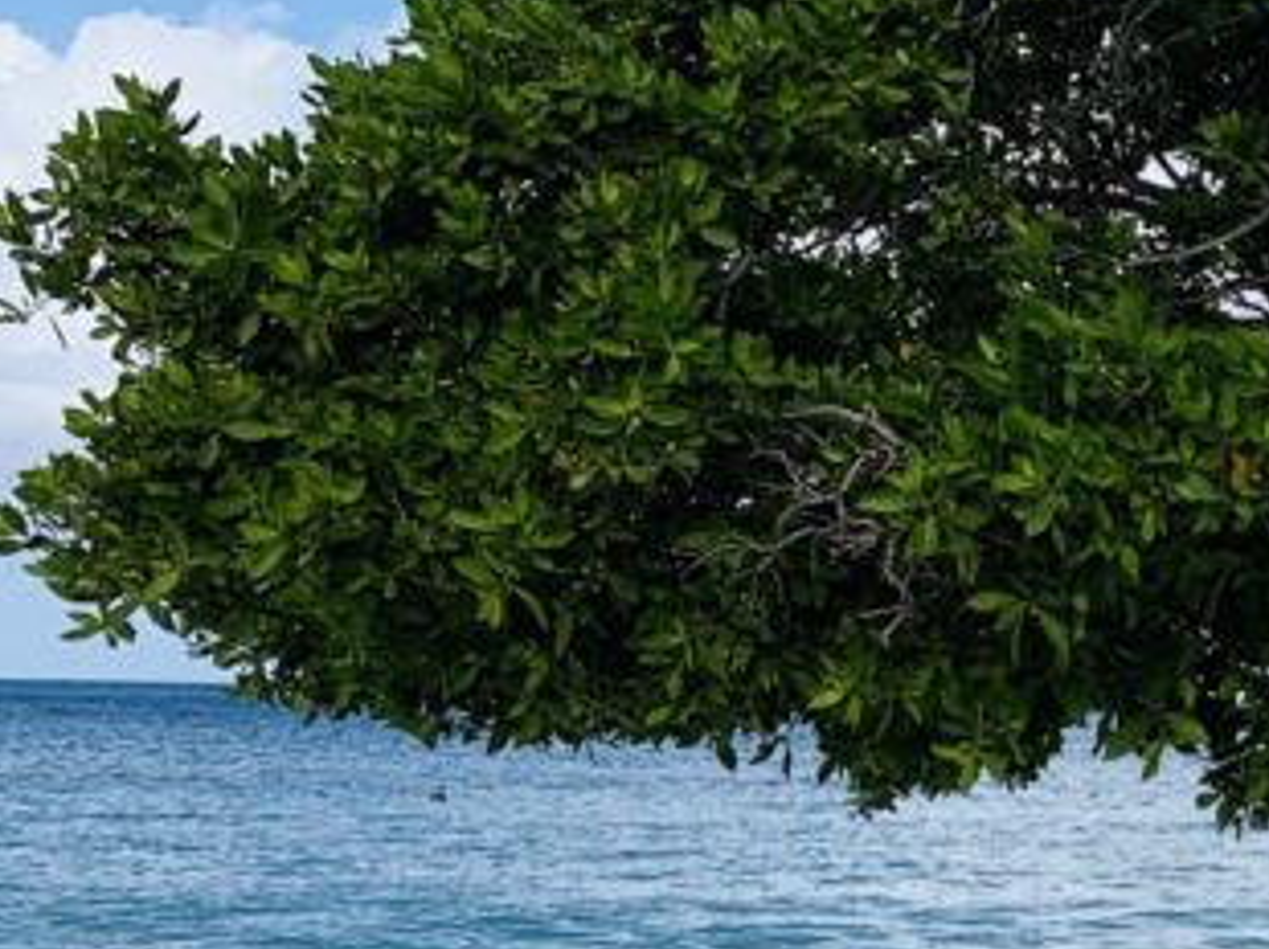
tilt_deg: -2.3
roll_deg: -1.1
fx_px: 3150
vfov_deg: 17.0
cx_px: 2026
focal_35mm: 86
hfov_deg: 19.2
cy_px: 732
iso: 25
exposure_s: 1/2545
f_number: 1.8
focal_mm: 4.25
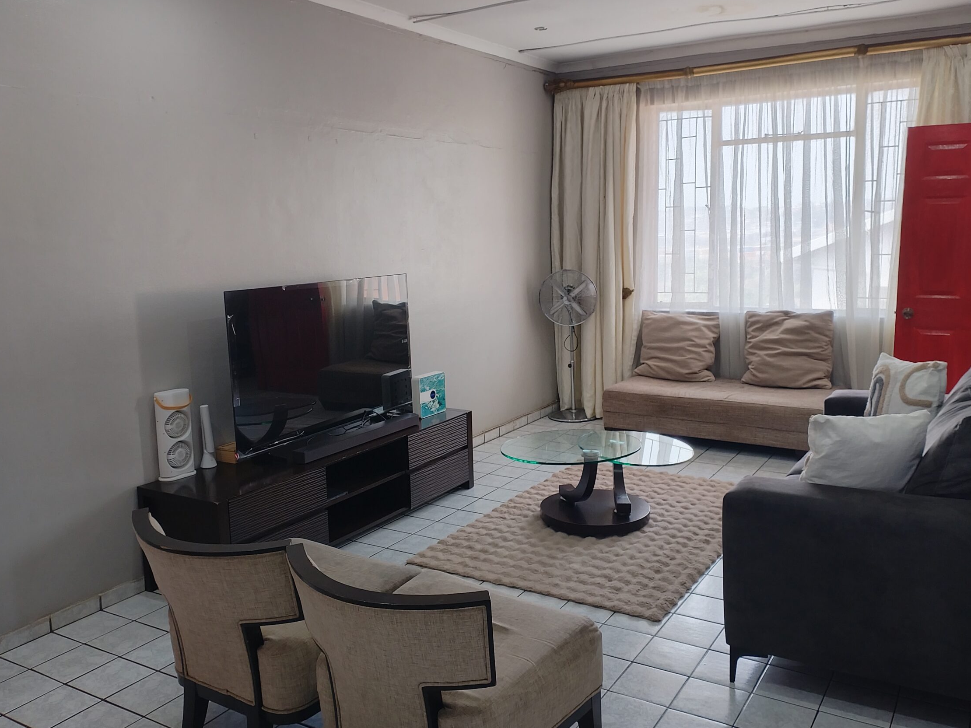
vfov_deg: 46.8
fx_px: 841
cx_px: 520
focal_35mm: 30
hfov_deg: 59.9
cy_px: 357
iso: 205
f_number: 1.8
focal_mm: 4.25
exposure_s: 1/25
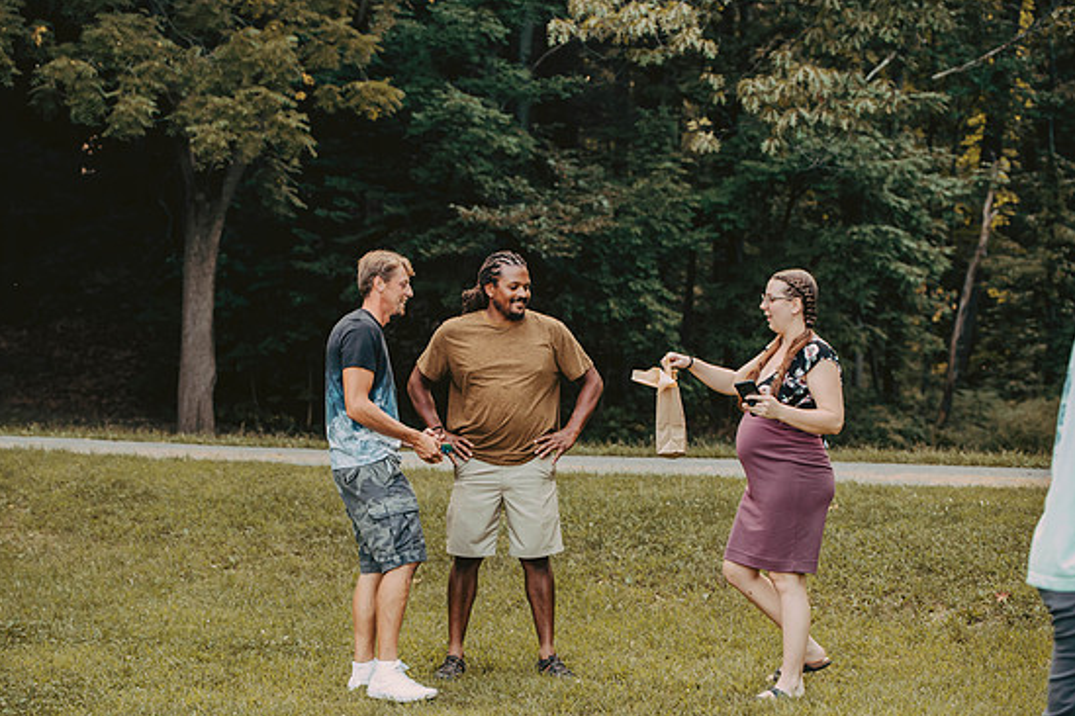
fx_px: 2210
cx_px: 513
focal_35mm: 74
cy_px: 359
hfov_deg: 27.3
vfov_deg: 18.4
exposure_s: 1/125
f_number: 3.5
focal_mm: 70
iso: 400
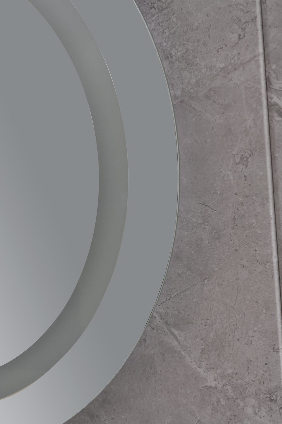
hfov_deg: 23.3
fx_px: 682
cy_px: 212
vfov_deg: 34.5
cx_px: 141
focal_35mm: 58
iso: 200
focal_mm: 58
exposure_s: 1/20
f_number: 13
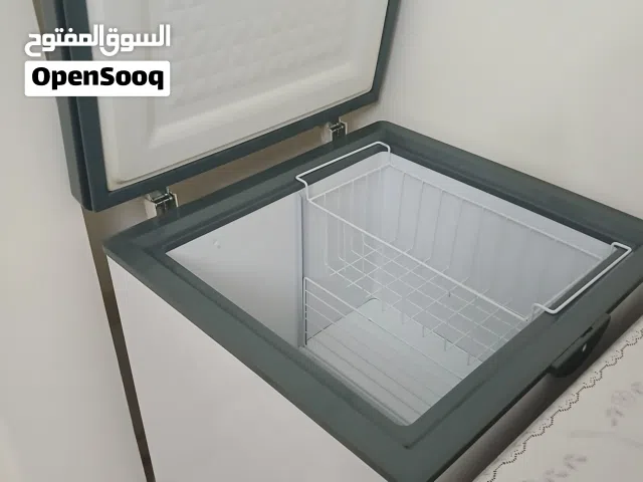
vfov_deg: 51.4
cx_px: 322
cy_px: 241
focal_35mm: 27
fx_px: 502
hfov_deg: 65.3
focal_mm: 3.98
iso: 400
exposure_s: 1/25
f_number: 1.8
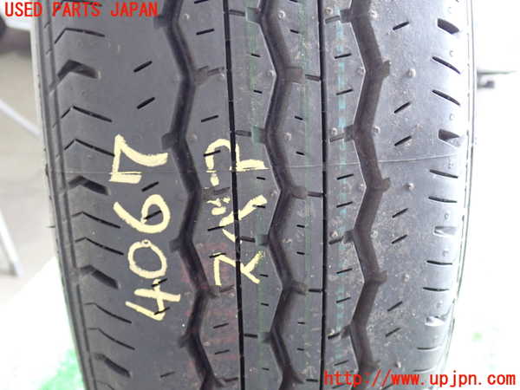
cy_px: 195
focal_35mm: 36
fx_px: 541
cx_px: 260
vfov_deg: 39.7
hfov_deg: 51.4
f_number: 2.5
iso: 800
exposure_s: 1/40
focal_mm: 6.37
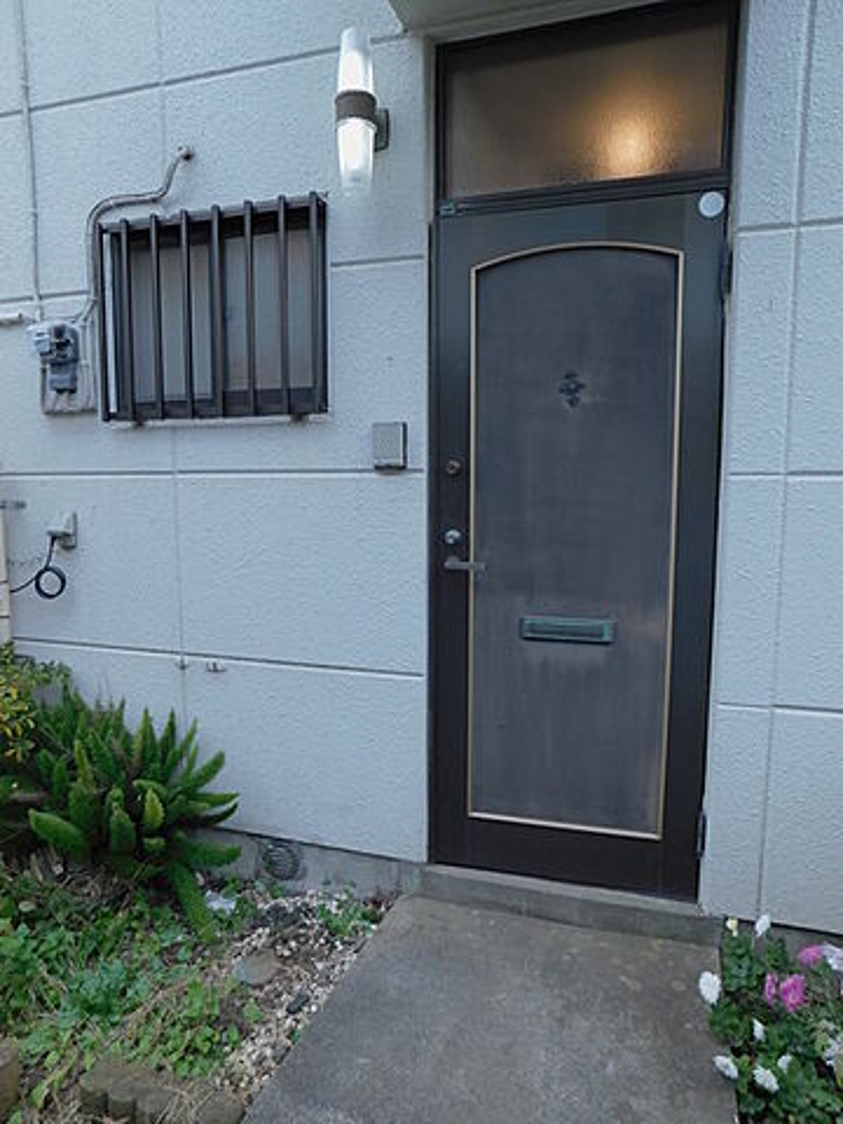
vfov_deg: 73.9
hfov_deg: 58.9
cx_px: 422
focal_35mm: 23
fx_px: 747
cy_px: 562
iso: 125
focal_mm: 4
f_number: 3
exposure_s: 1/160
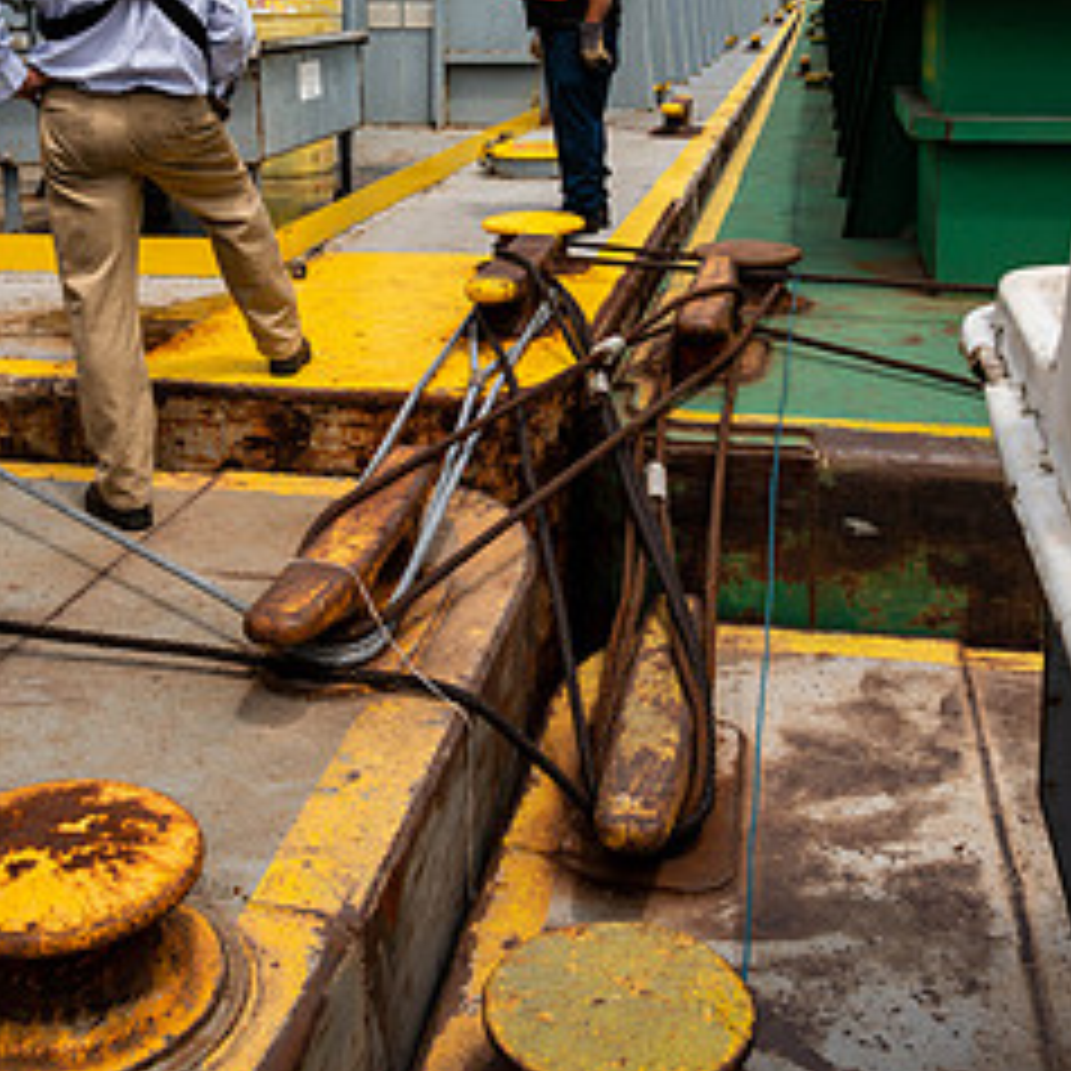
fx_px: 1575
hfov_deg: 37.3
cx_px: 405
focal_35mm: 45
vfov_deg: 36.5
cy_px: 243
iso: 100
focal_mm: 28
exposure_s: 1/200
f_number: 10
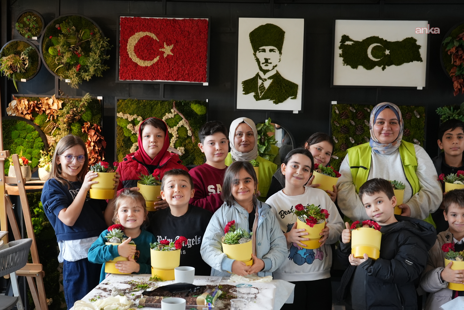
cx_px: 232
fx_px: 671
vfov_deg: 26.0
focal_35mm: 52
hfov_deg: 38.2
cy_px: 155
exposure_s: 1/125
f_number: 5.6
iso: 2500
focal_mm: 52
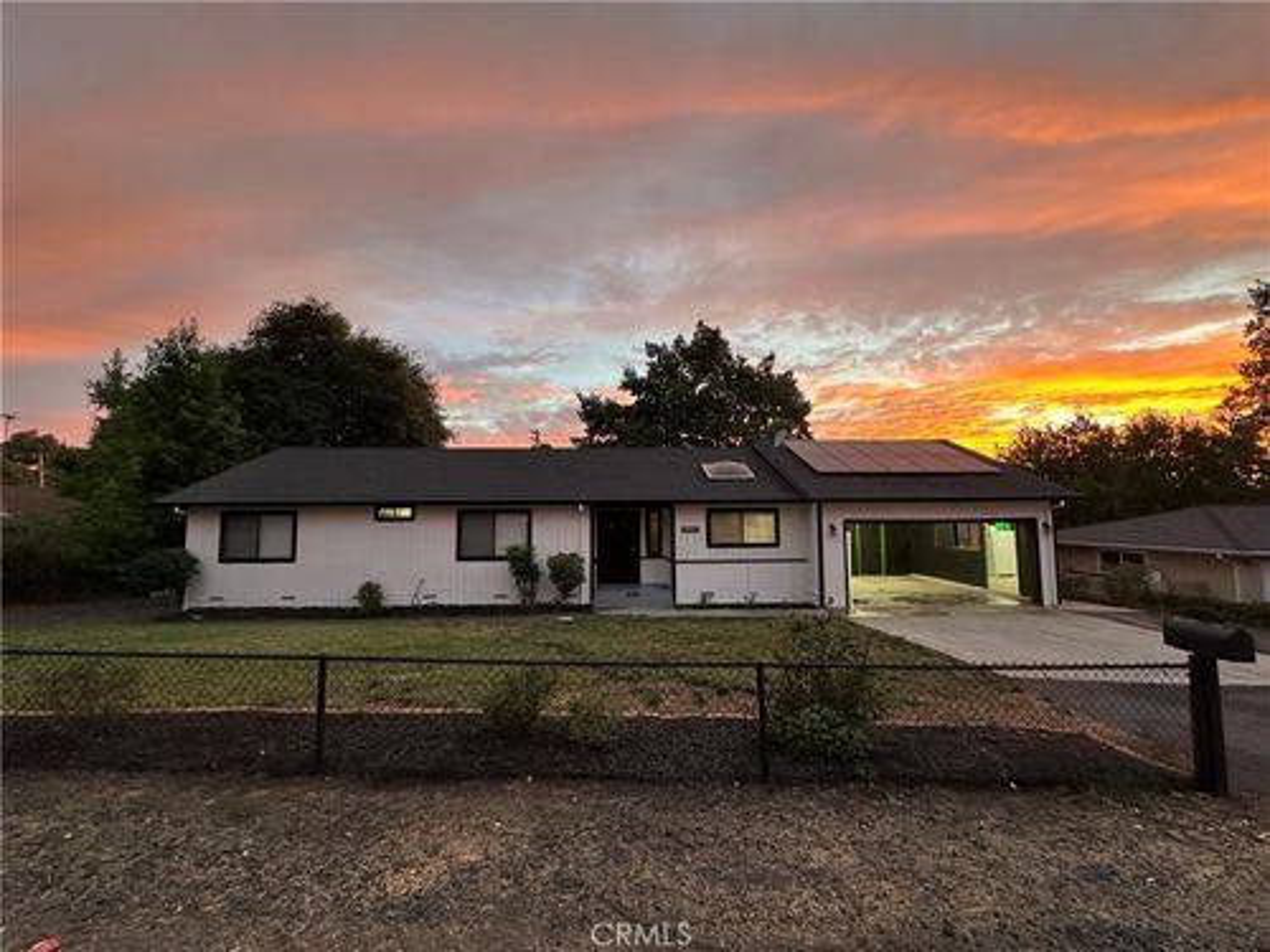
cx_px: 635
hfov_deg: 102.1
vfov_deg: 85.7
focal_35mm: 14
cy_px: 476
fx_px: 514
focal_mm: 2.22
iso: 160
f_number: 2.2
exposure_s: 1/99
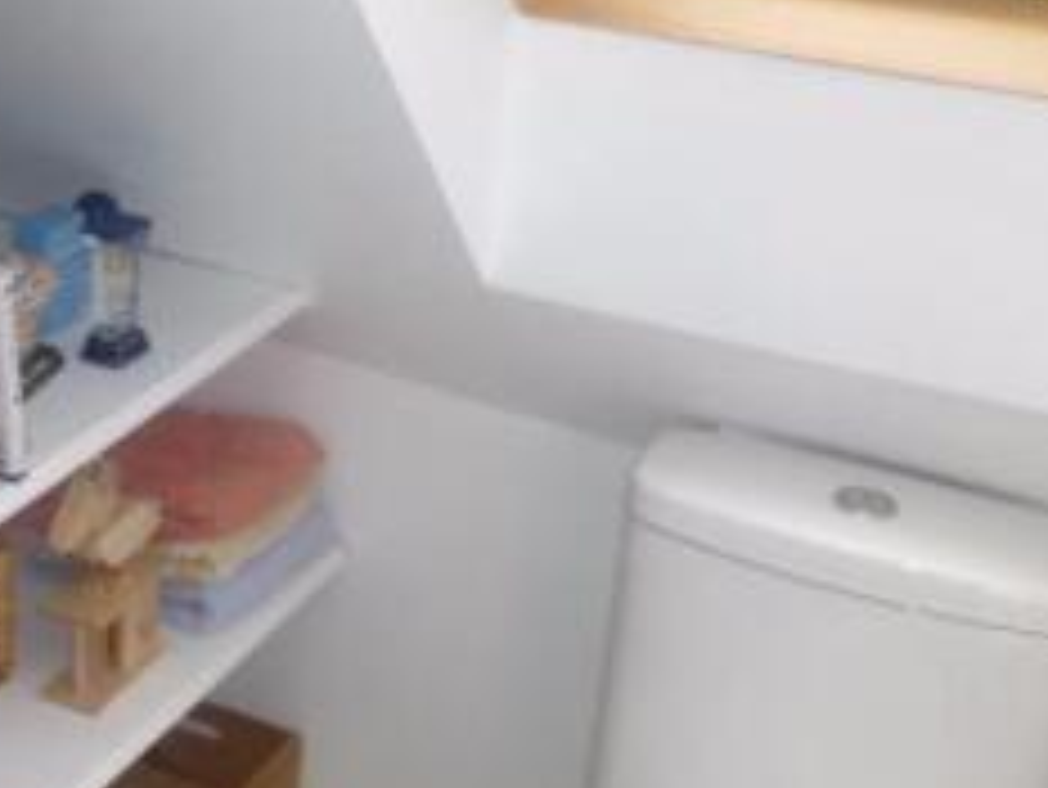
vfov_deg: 24.4
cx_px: 88
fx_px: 1817
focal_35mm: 60
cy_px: 389
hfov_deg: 30.6
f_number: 2.8
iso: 100
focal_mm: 4.3
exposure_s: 1/160
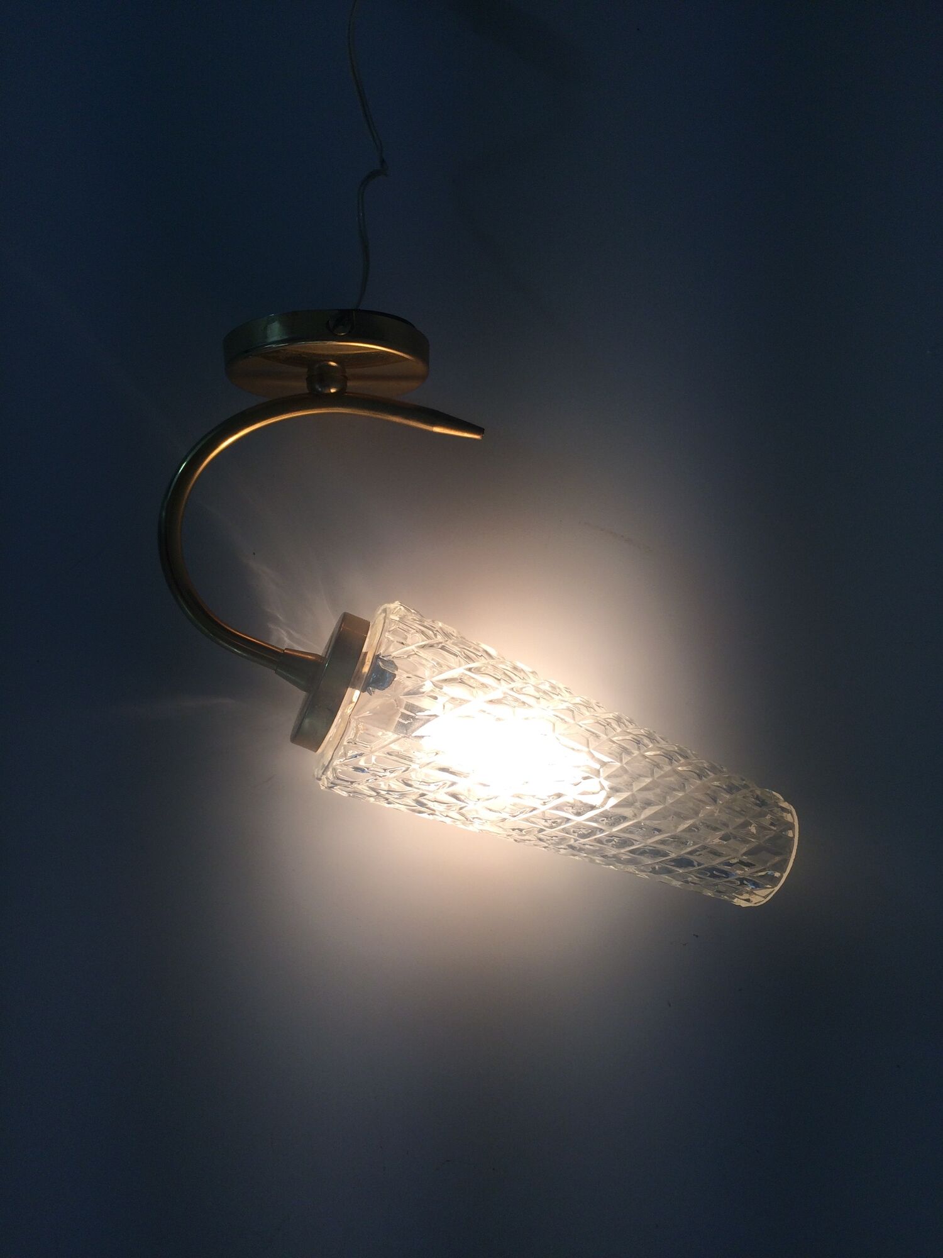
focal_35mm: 29
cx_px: 472
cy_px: 629
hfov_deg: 48.2
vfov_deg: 61.7
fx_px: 1053
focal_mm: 4.15
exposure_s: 1/391
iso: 32
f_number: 2.2
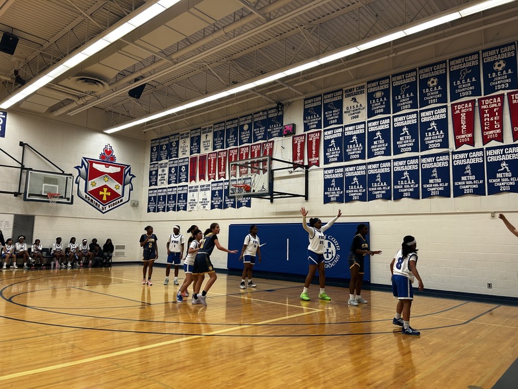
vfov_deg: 53.1
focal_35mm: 26
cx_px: 259
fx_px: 389
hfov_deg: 67.3
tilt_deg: +7.3
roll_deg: -1.9
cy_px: 194
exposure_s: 1/60
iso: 80
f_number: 1.5
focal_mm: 5.7
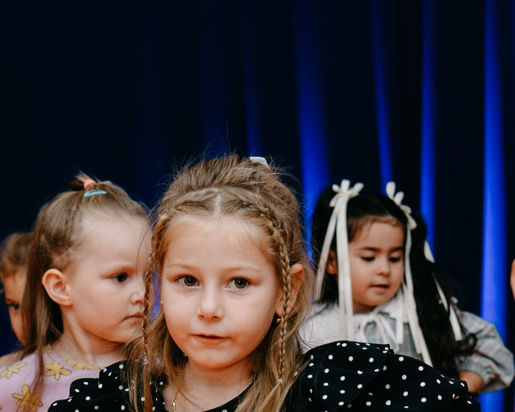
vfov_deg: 11.1
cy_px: 491
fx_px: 2073
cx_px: 239
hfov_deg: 14.2
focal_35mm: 136
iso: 250
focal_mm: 44
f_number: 4
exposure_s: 1/160
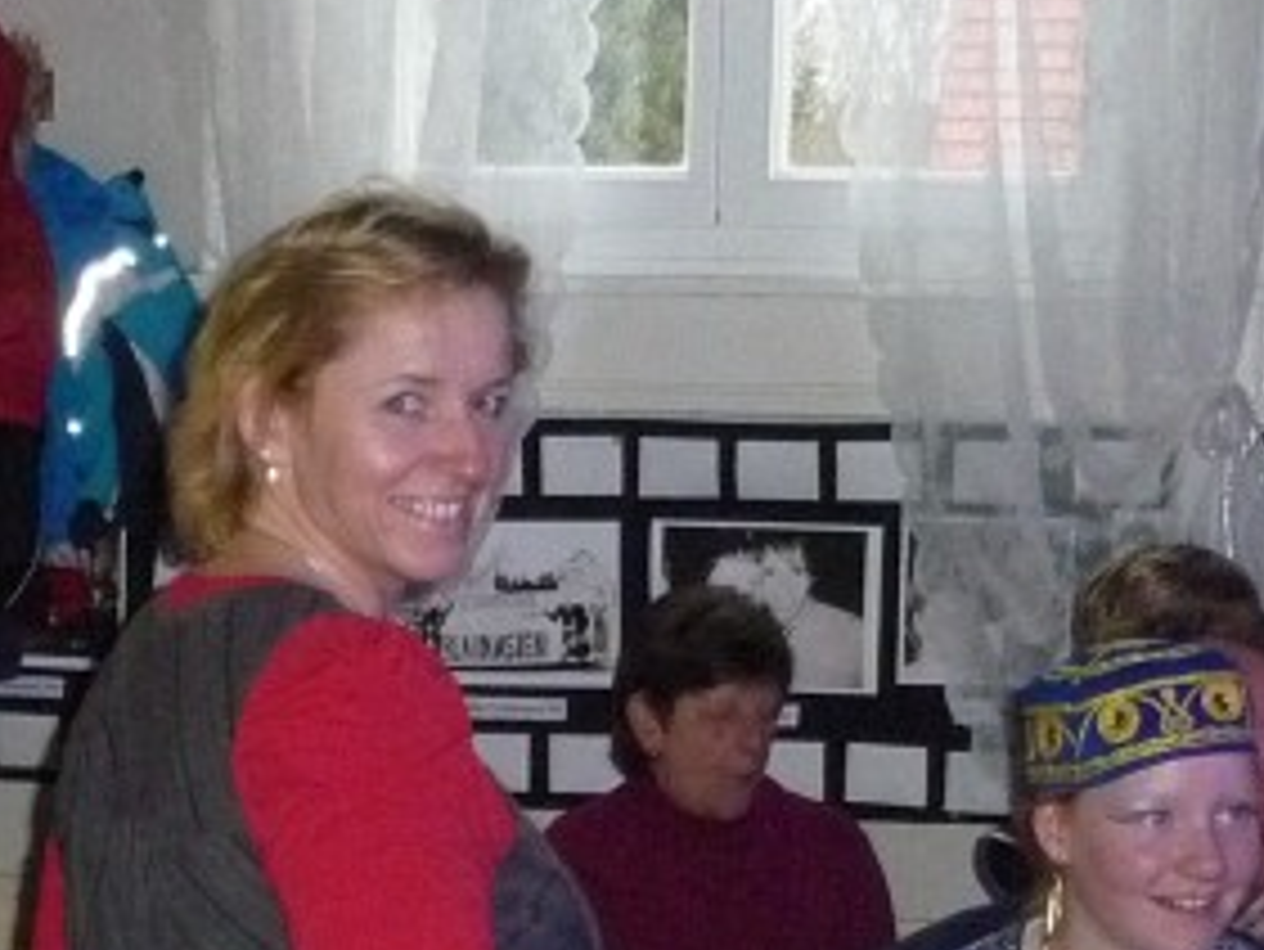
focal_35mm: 124
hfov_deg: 15.8
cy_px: 1153
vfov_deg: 11.7
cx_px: 315
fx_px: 4530
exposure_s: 1/30
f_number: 3.6
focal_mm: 5.6
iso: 500
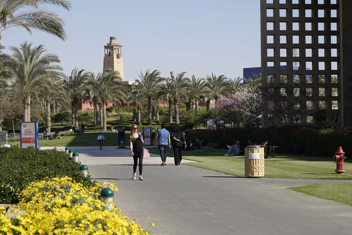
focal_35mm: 84
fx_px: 821
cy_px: 118
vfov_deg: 16.3
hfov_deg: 24.2
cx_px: 176
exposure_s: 1/250
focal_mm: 84
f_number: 8
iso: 100
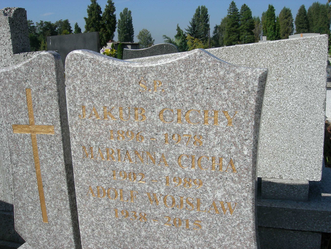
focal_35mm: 36
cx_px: 166
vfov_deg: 39.7
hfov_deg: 51.4
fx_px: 344
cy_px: 124
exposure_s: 1/334
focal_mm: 7.5
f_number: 6.8
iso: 64
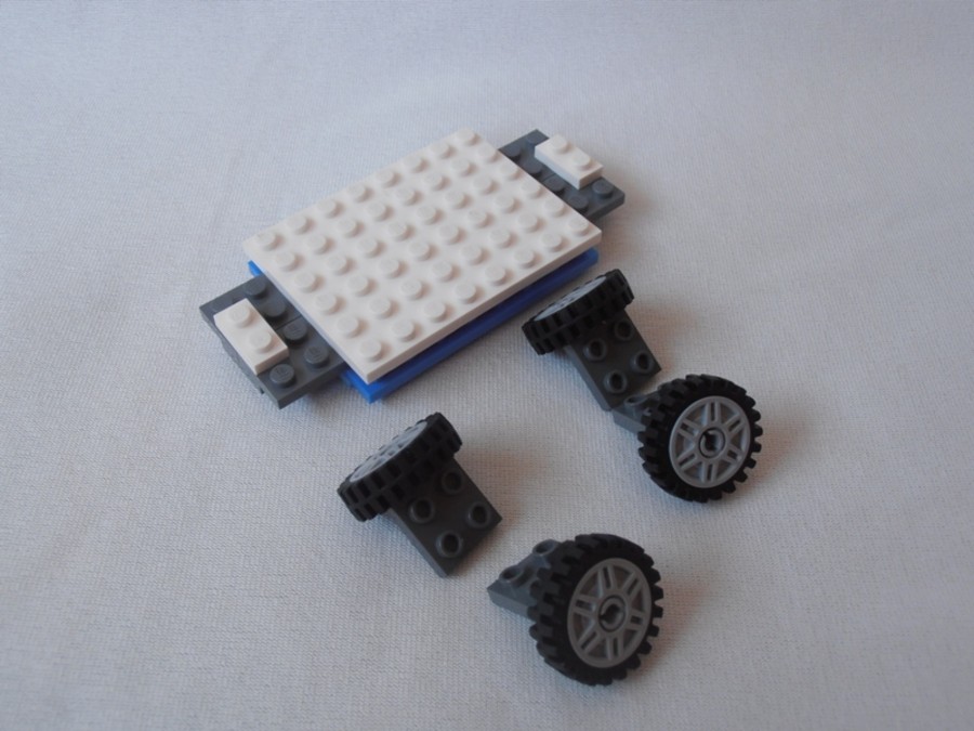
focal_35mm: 37
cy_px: 366
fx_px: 1041
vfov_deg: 38.7
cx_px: 487
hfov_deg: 50.1
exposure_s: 1/50
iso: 80
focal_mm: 6.61
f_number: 3.9
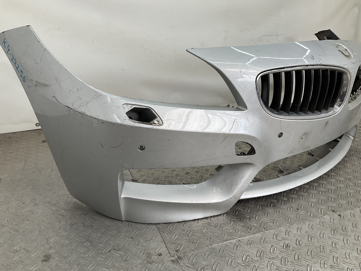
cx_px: 180
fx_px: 302
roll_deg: -2.4
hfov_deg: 61.7
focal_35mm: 29
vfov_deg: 48.2
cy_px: 136
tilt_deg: -21.4
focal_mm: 3
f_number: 1.8
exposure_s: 1/189
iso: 16
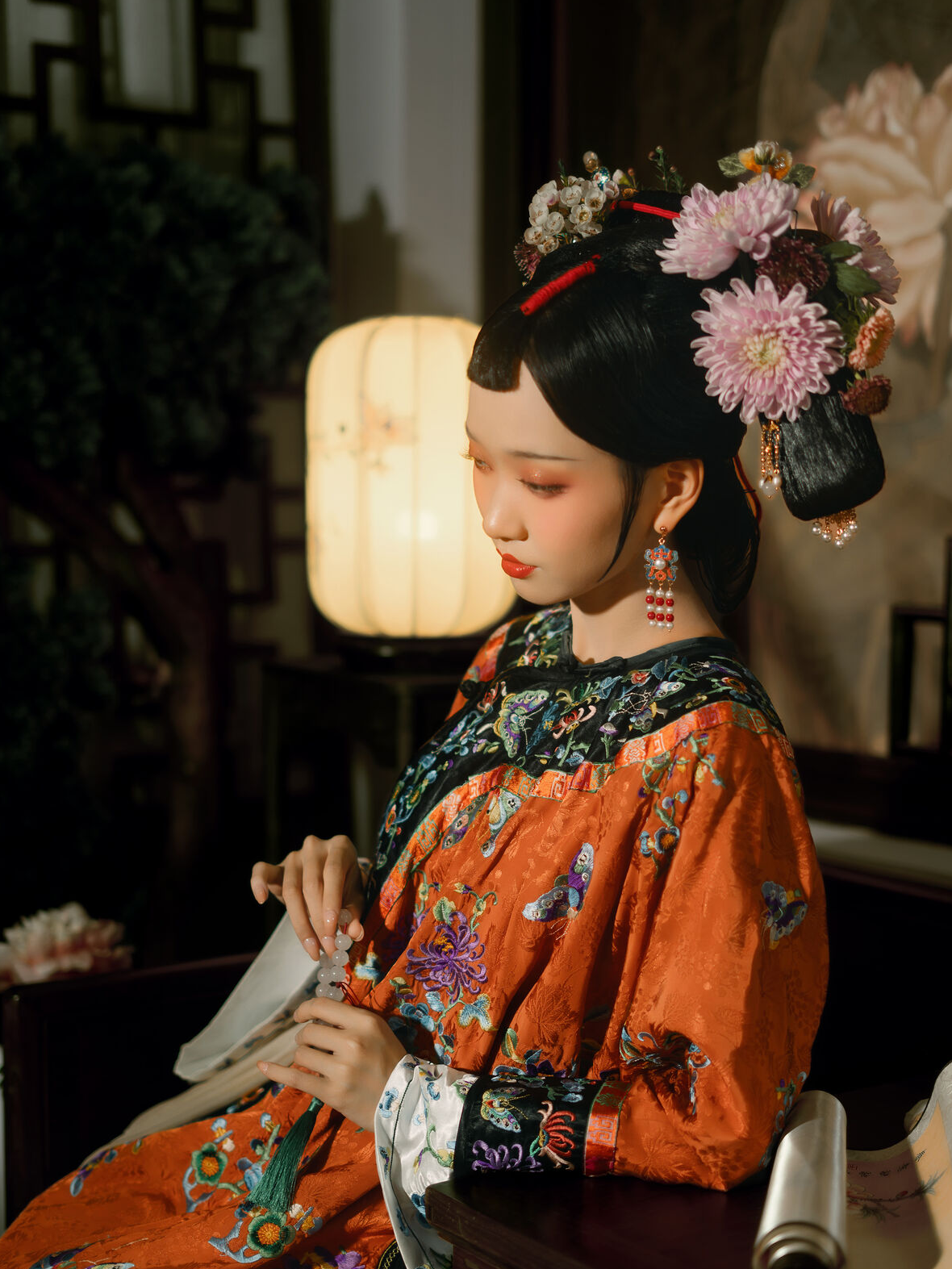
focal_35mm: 55
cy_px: 671
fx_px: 2017
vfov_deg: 34.9
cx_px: 476
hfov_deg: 26.6
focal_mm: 50
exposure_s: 1/160
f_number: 2
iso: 100
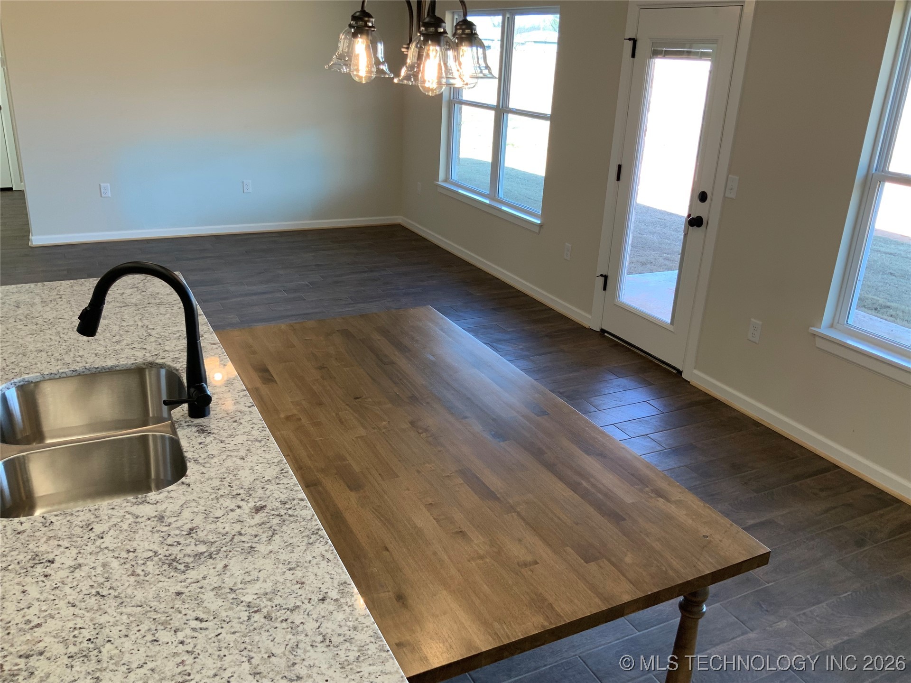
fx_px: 763
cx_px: 456
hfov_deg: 61.7
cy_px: 342
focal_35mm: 29
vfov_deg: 48.2
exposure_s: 1/60
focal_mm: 3
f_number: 1.8
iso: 32
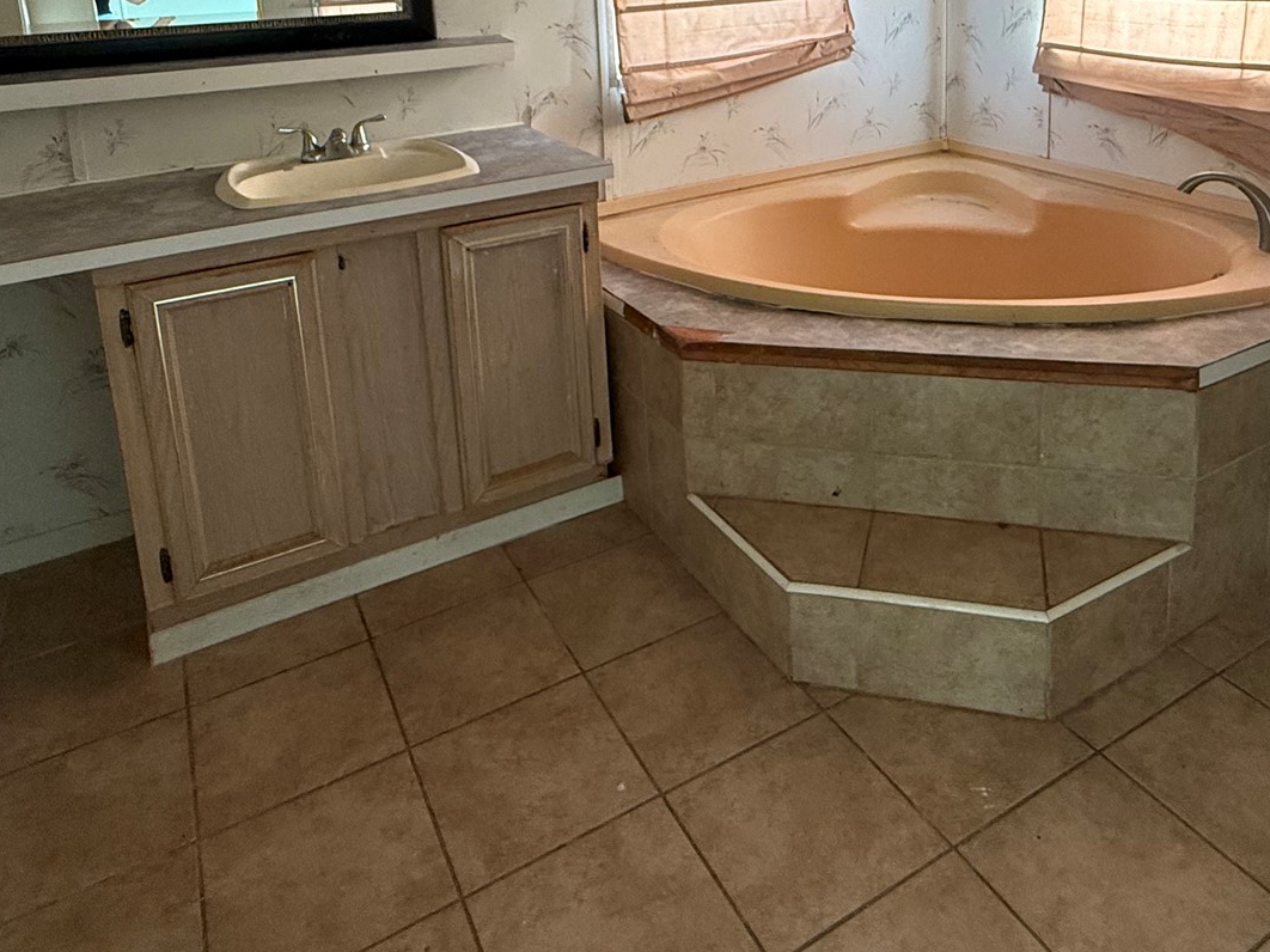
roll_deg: +1.9
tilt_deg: -11.1
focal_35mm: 27
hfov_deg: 65.0
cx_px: 733
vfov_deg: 47.1
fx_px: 990
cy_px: 129
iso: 320
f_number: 2.2
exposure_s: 1/99
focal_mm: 2.22
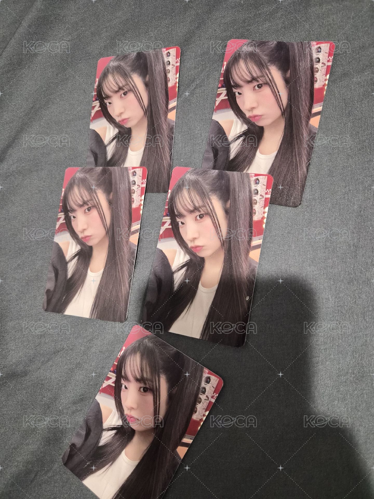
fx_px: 331
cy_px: 250
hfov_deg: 58.9
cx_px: 187
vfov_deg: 73.9
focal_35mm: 23
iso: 1000
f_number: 1.8
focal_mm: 5.4
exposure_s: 1/120
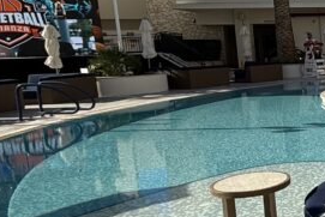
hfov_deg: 26.5
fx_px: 497
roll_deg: +1.7
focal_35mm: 55
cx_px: 485
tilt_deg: -7.3
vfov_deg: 24.6
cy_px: 110
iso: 50
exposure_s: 1/1961
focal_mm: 2.22
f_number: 2.2
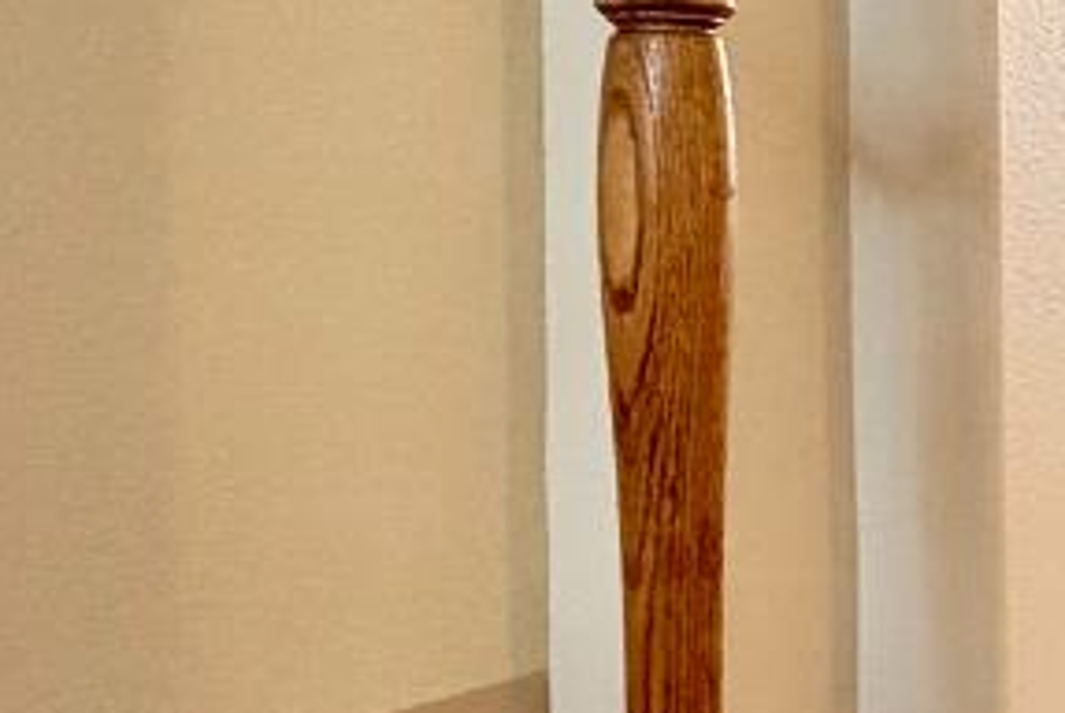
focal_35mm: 76
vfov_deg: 17.9
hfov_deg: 19.2
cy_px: 243
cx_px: 1978
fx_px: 2251
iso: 320
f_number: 2.2
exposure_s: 1/60
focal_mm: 2.22
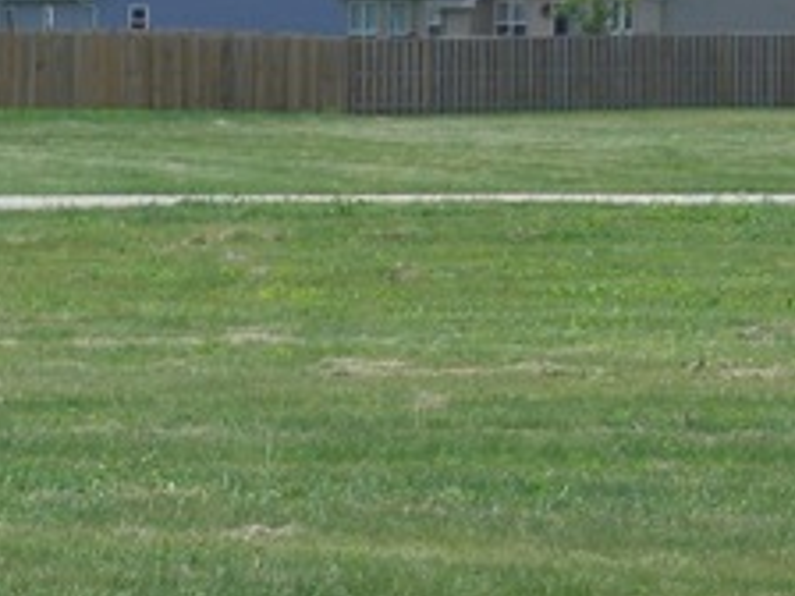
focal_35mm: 266
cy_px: 468
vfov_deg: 5.6
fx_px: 6109
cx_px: 92
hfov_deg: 7.4
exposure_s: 1/160
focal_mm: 19.4
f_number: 9.6
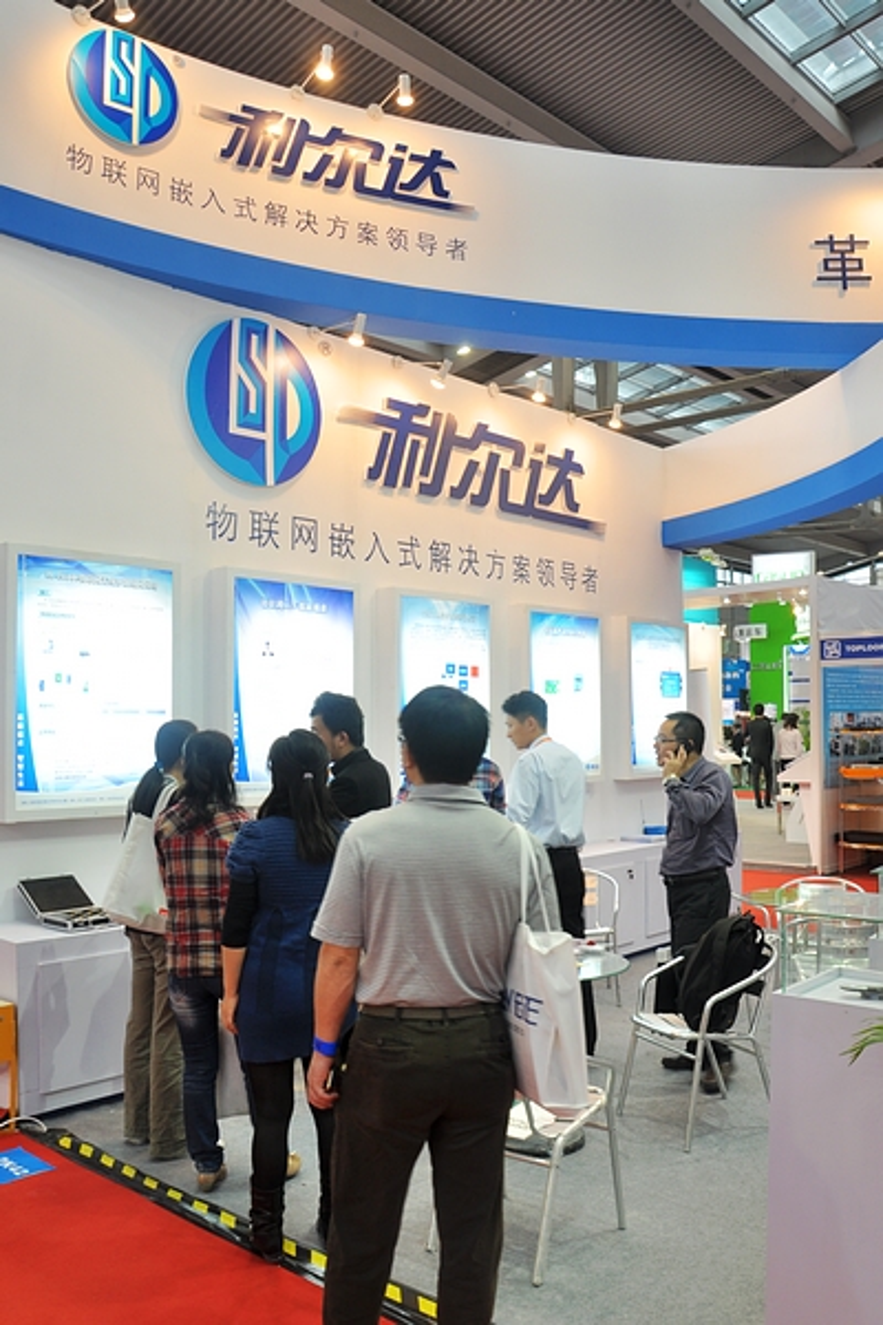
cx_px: 442
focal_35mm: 27
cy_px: 662
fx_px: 993
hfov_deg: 47.9
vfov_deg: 67.4
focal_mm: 18
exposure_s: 1/25
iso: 200
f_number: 6.3
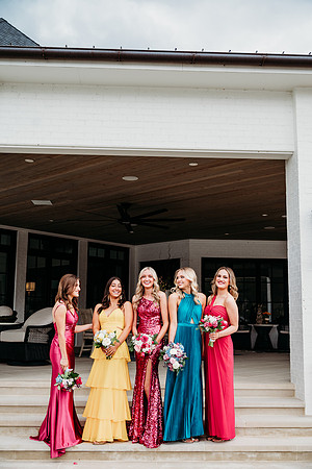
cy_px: 234
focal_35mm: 40
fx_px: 520
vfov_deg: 48.5
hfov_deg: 33.4
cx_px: 156
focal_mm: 40
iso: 250
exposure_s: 1/320
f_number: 4
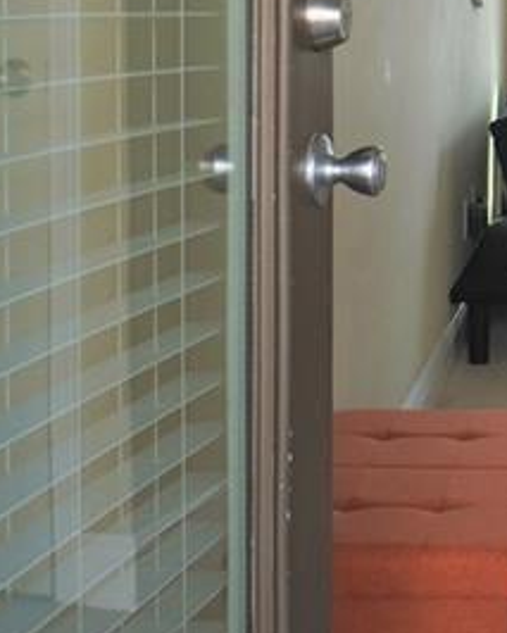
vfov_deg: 21.1
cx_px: 752
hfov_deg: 15.9
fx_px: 1668
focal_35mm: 89
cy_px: 95
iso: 250
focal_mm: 14
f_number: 4
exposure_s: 1/160
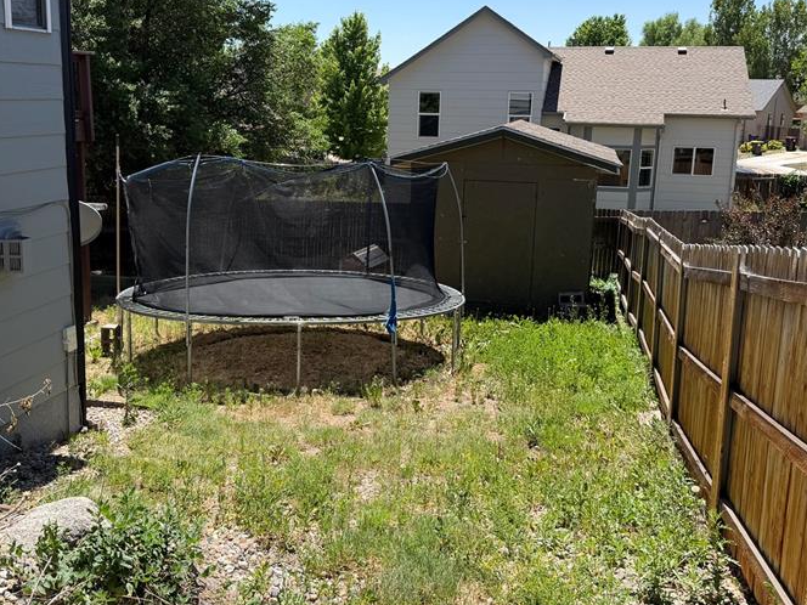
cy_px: 265
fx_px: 863
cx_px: 362
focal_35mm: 37
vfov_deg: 38.6
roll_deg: -1.3
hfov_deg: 50.1
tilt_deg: -10.0
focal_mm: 6.76
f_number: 1.78
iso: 80
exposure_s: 1/2611
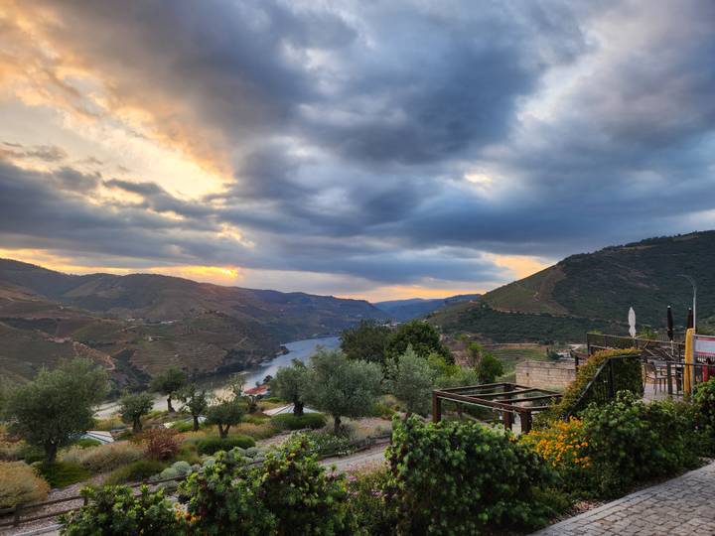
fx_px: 475
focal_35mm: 23
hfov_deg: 73.9
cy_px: 268
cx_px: 358
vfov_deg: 58.9
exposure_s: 1/247
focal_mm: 5.4
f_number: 1.8
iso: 20
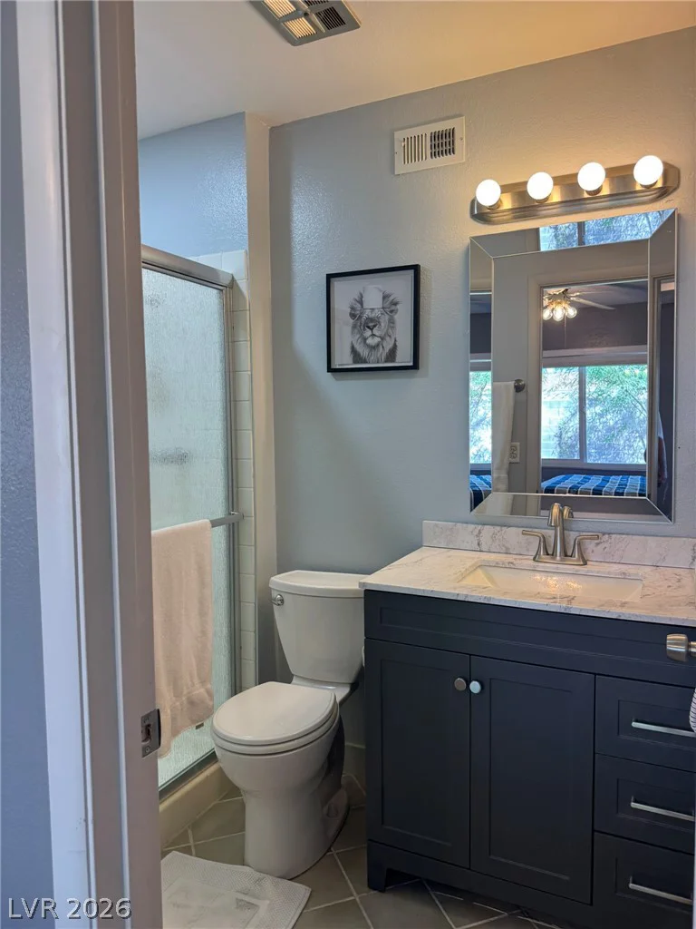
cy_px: 464
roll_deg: +0.0
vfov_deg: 71.6
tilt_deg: -3.6
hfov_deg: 56.8
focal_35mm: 24
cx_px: 348
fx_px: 643
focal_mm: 6.76
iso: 100
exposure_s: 1/120
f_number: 1.78
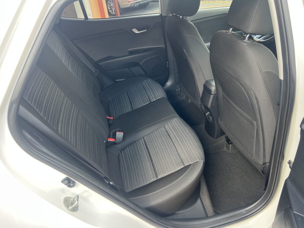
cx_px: 152
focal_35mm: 26
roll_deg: +7.9
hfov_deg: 67.3
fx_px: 228
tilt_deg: -32.5
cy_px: 114
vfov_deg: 53.1
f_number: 1.5
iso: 64
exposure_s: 1/121
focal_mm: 5.7
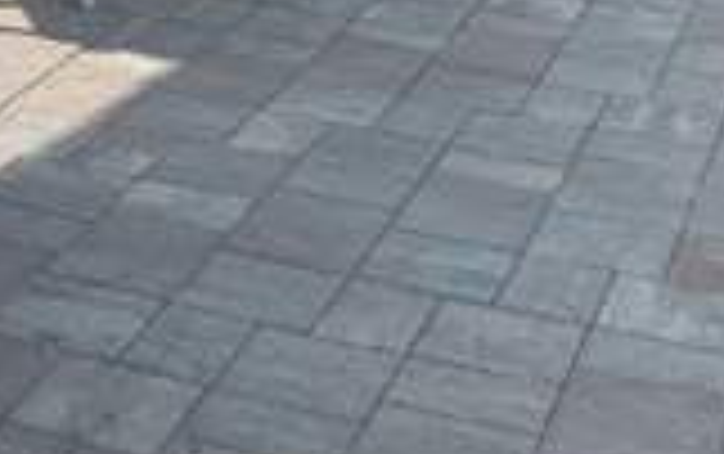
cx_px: -49
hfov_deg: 19.8
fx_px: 1995
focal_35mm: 101
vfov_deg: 11.5
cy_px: -485
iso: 100
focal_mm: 6.76
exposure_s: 1/3584
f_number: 1.78
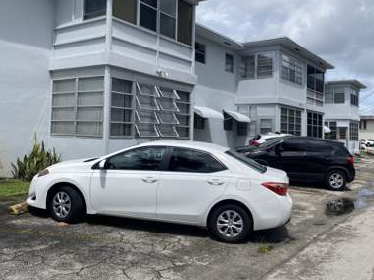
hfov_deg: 55.1
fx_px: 356
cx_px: 220
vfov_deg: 42.8
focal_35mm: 33
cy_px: 125
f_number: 1.8
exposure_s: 1/5025
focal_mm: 4.25
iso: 32
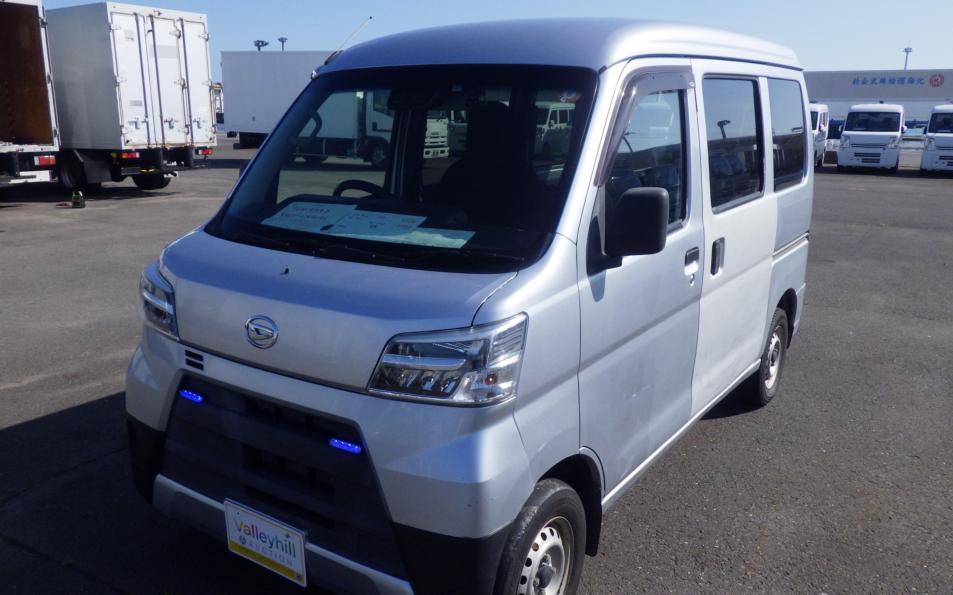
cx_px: 476
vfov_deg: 41.8
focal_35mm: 30
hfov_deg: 62.9
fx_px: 779
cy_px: 309
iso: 250
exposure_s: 1/2000
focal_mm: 5
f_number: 4.2
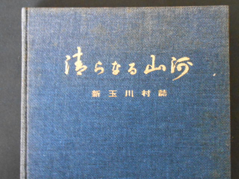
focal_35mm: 34
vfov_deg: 41.8
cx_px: 120
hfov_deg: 54.0
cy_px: 90
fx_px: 235
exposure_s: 1/6
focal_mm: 6
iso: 800
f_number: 3.9
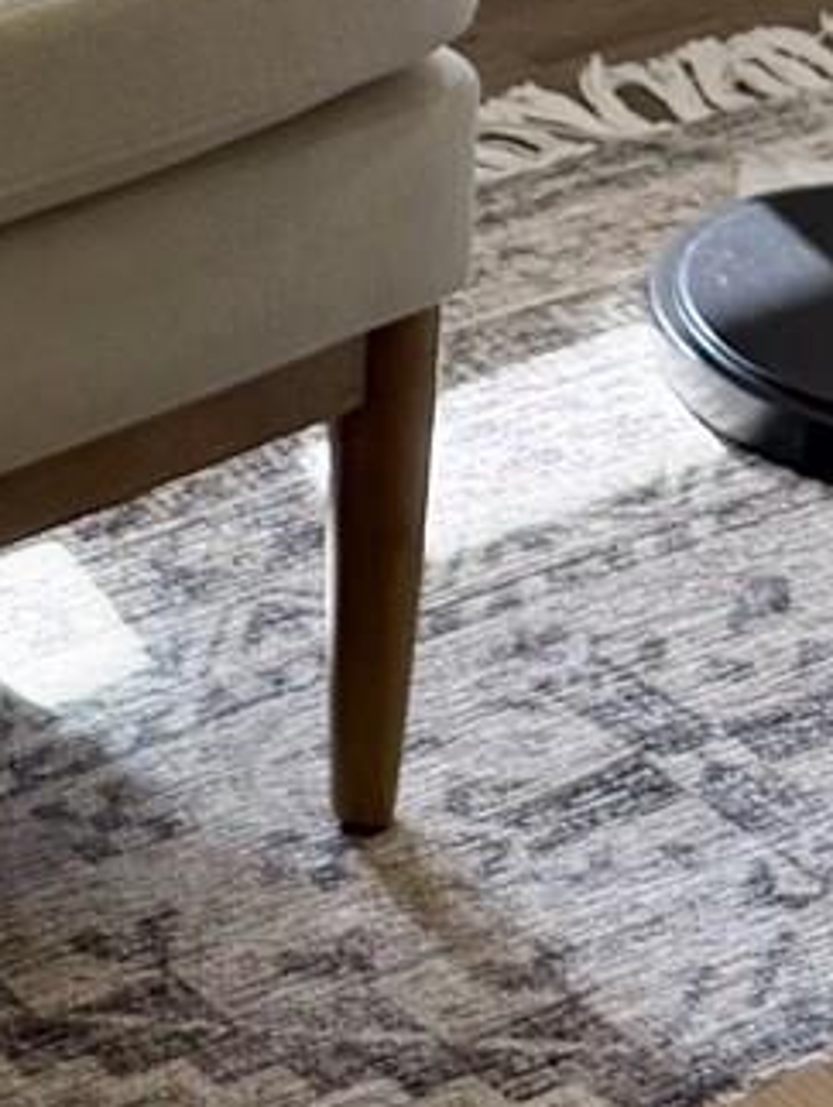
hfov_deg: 8.5
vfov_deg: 10.6
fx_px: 5476
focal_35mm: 171
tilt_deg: -12.2
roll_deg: +1.0
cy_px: -1121
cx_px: -452
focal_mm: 6.76
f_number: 1.78
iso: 100
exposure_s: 1/478
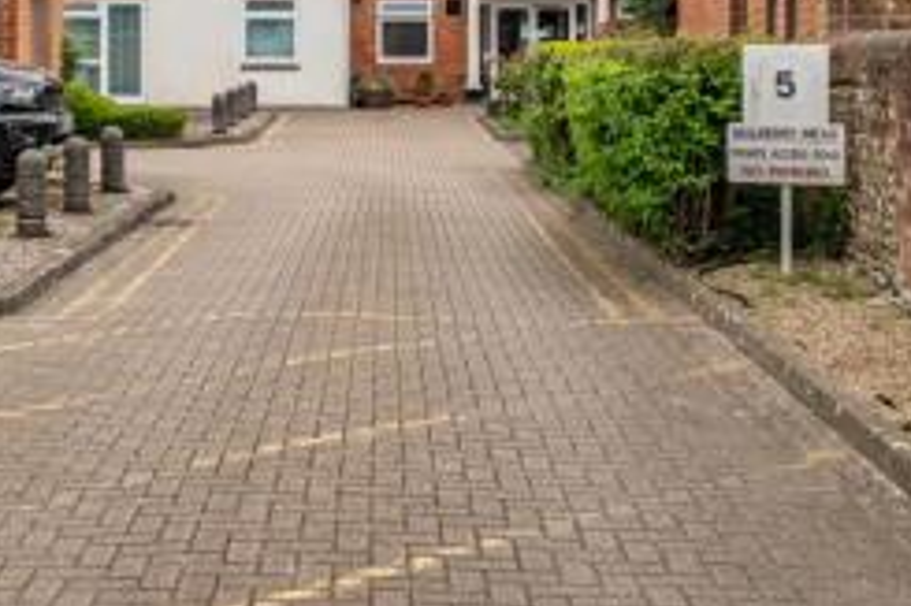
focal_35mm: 70
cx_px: 323
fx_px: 1770
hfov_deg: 28.7
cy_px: 28
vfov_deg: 19.0
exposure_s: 1/400
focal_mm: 24
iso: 400
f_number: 8
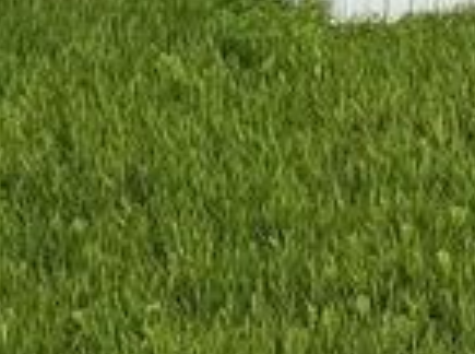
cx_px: 409
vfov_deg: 7.8
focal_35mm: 170
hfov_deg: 11.6
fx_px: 2327
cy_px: -613
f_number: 1.78
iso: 80
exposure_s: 1/2525
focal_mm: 6.76
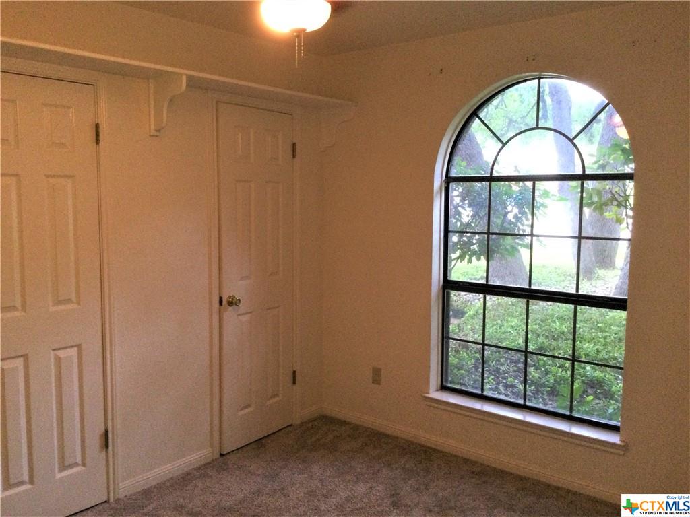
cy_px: 258
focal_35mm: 31
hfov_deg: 58.4
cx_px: 345
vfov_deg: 45.4
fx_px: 618
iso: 200
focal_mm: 3.3
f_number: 2.4
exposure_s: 1/20
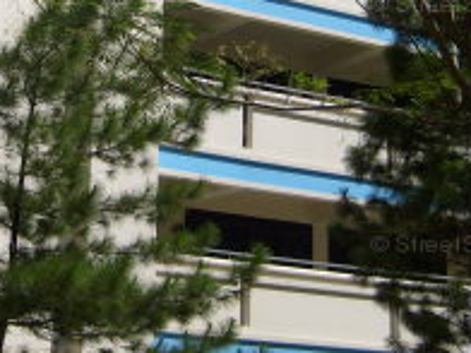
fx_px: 1333
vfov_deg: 14.9
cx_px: 70
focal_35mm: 98
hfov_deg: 19.7
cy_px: 7
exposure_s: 1/350
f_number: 7.1
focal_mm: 5.8
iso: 80
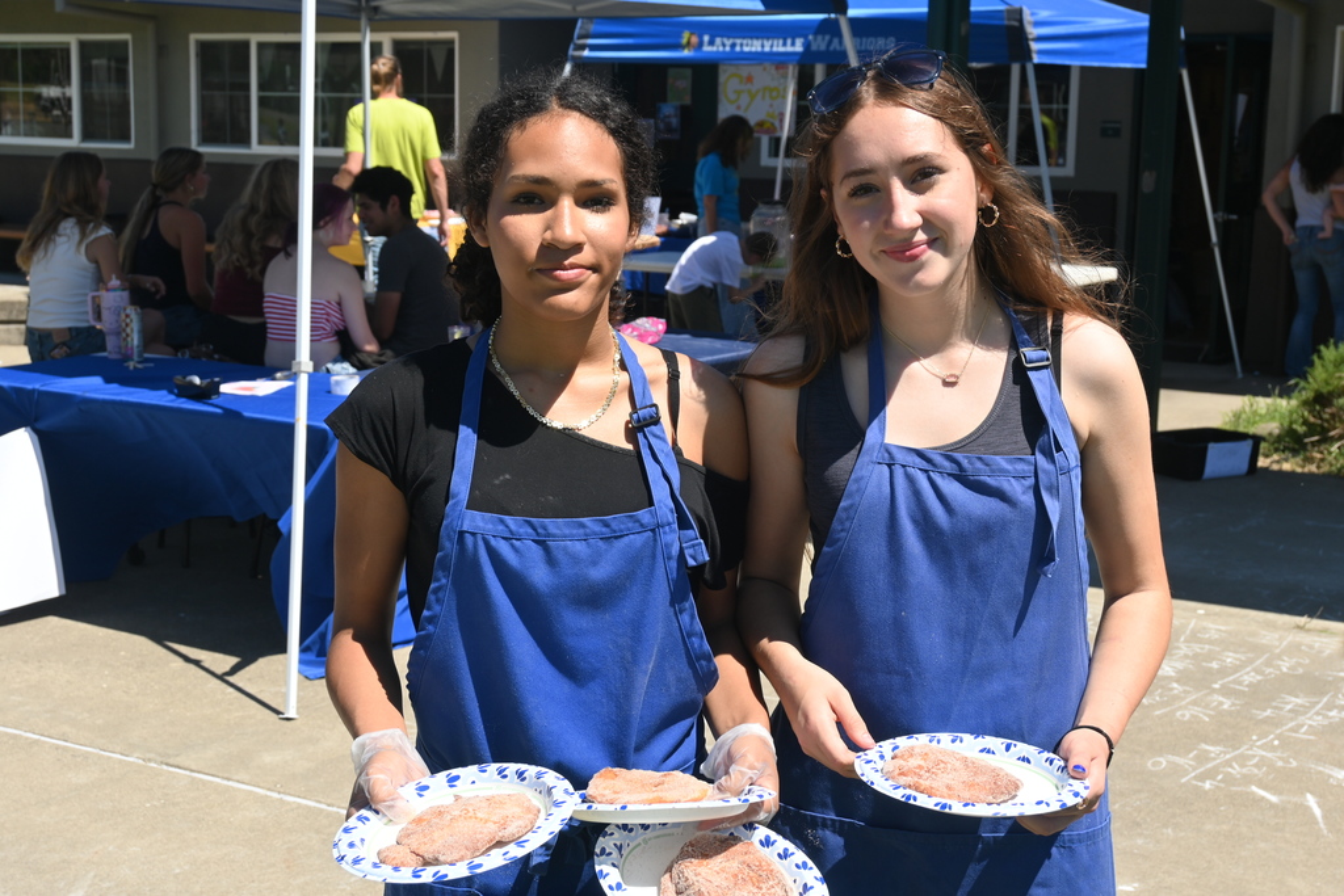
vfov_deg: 26.5
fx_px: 1904
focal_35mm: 51
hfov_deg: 38.9
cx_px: 672
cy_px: 448
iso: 100
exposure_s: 1/320
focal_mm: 34
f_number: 6.3
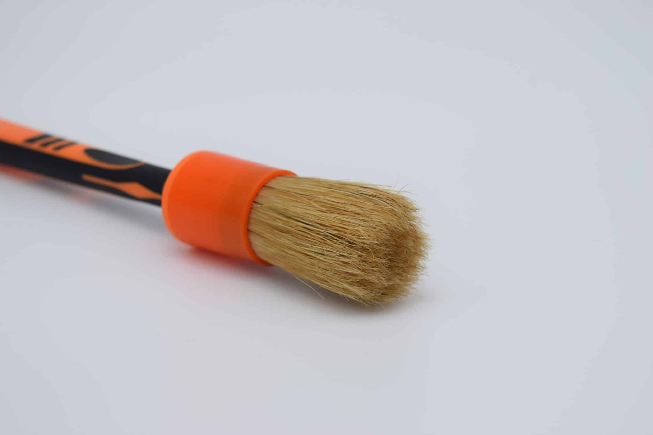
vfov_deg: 16.6
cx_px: 326
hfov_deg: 24.6
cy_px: 218
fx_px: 1496
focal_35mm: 82
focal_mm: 55
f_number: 8
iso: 280
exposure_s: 1/250
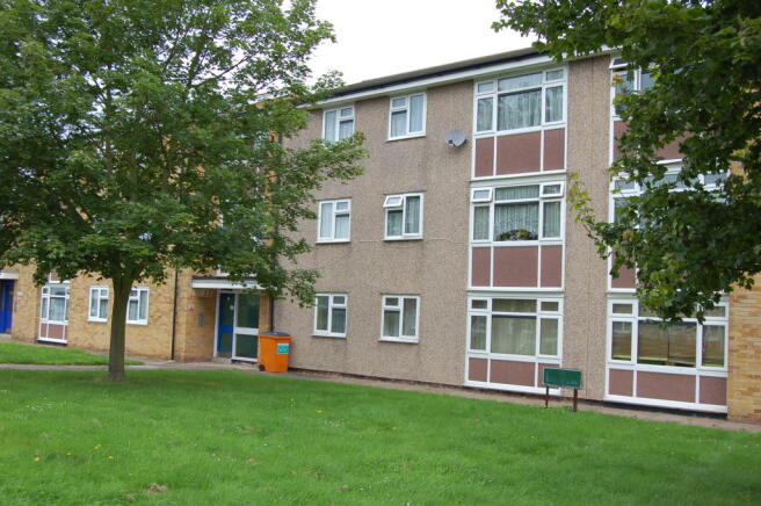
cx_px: 380
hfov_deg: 49.6
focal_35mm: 39
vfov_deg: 34.1
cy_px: 253
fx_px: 824
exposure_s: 1/200
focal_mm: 26
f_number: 7.1
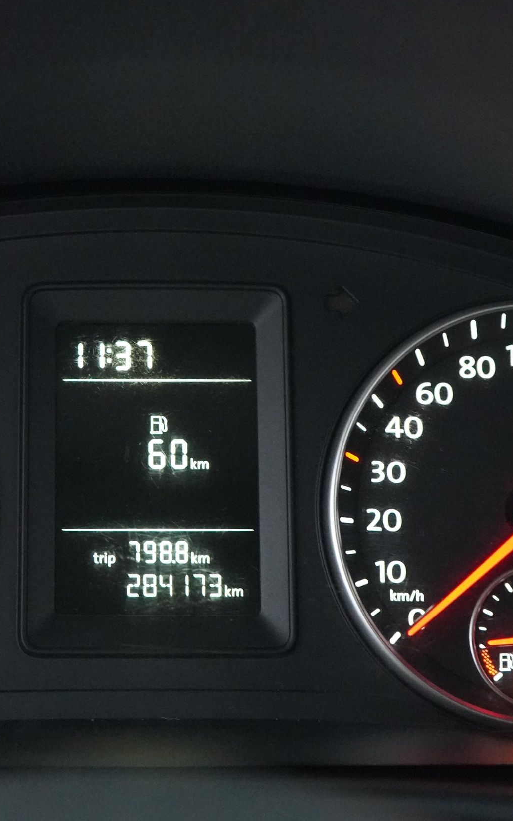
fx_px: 1454
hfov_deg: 19.8
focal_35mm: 65
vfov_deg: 31.5
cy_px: 414
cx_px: 114
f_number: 3.5
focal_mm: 28
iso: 6400
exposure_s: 1/20
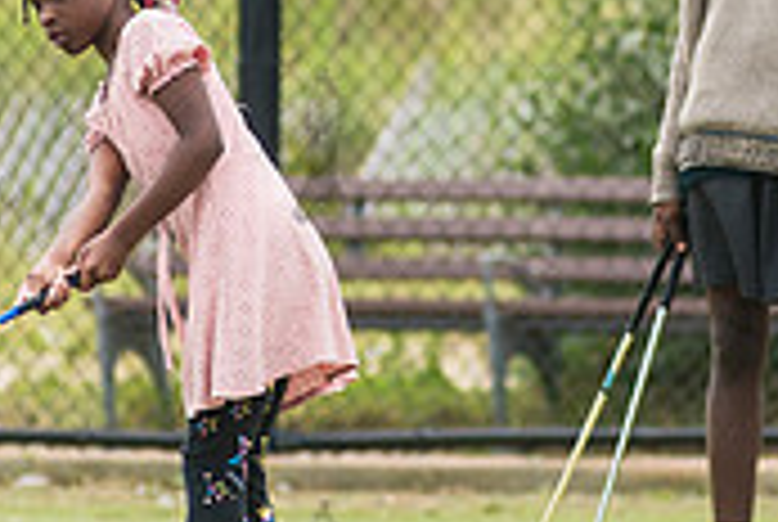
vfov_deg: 1.8
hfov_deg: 2.7
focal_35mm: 764
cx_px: 448
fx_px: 16539
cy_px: 207
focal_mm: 200
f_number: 4
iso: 250
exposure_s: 1/1600
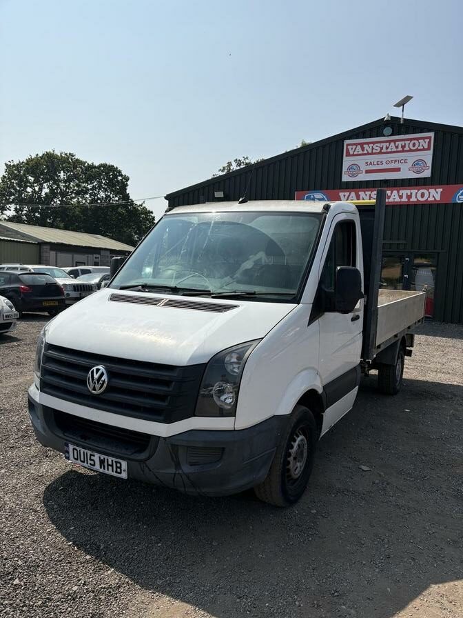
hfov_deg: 53.1
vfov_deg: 67.3
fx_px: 464
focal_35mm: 26
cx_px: 232
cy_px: 309
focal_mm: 5.96
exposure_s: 1/6993
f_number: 1.6
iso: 50
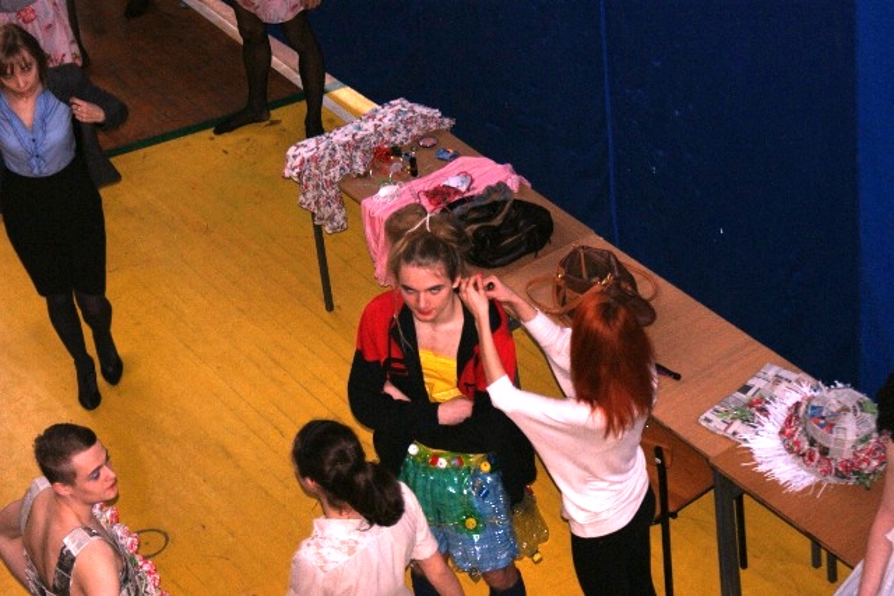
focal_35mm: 105
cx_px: 447
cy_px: 298
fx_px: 2608
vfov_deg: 13.0
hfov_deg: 19.5
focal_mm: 70
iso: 400
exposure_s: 1/125
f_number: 5.6
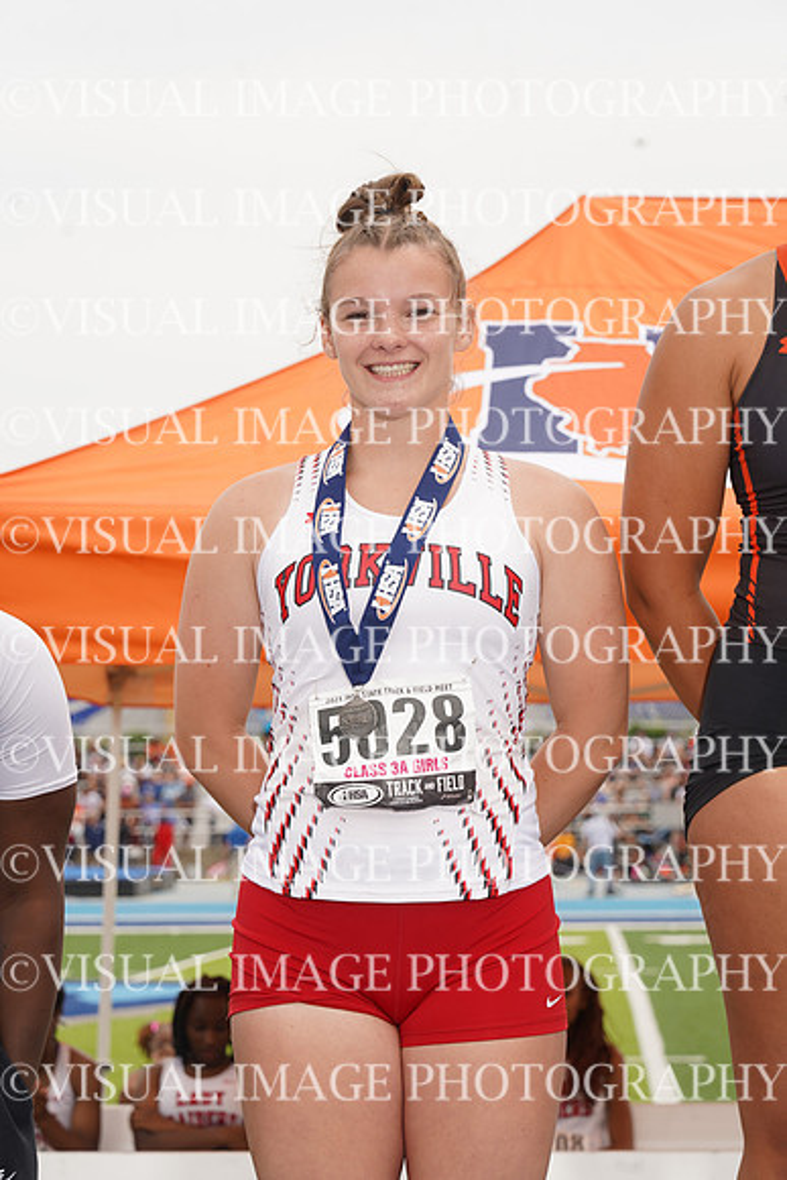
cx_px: 394
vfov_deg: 19.5
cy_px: 590
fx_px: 3441
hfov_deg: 13.0
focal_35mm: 105
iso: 100
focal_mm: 105
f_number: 8
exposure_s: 1/200
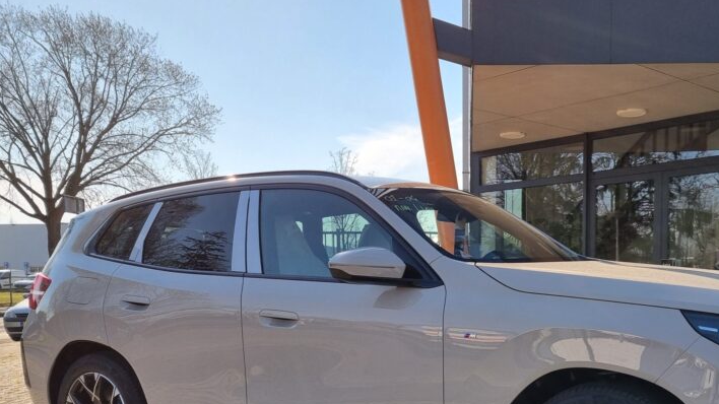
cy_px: 342
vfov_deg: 28.8
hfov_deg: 49.9
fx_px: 762
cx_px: 458
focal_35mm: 40
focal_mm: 5.4
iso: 50
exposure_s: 1/2960
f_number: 1.8
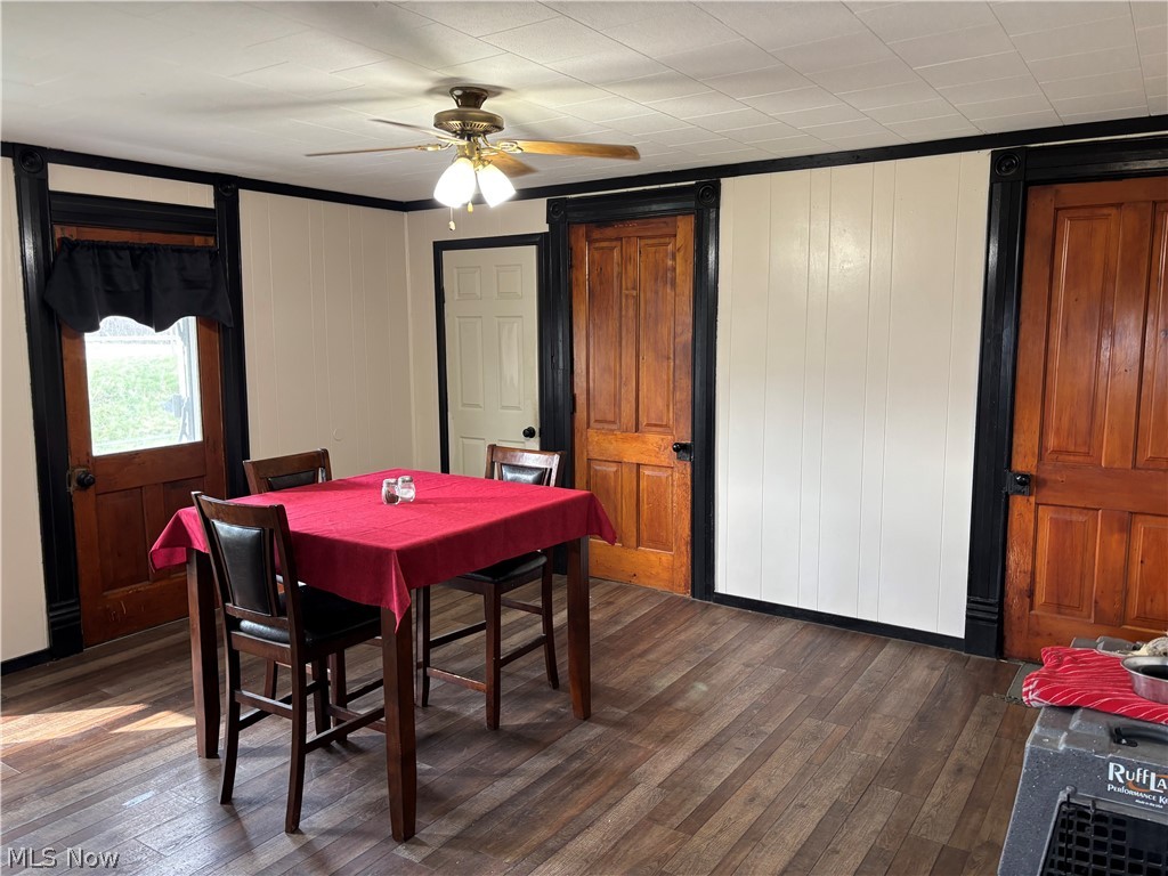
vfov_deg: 53.1
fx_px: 877
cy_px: 438
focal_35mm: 26
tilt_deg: -6.4
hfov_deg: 67.3
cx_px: 584
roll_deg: +0.2
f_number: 1.6
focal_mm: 5.96
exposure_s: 1/60
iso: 160
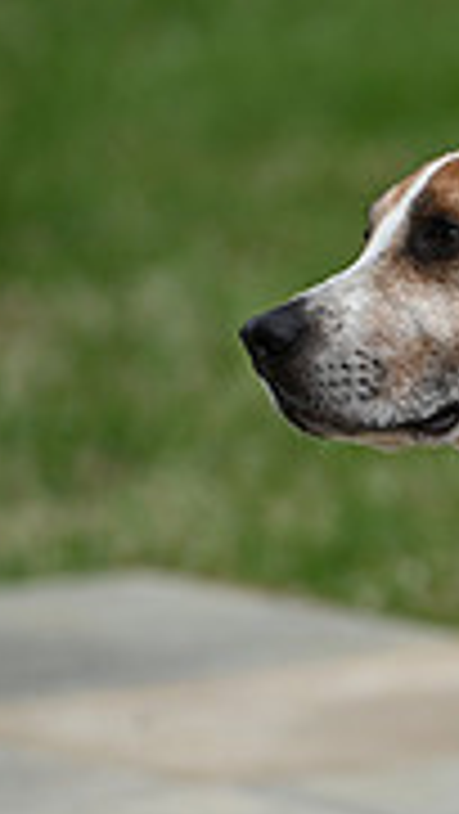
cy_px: 686
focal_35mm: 637
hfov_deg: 1.9
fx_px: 13764
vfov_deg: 3.4
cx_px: 1161
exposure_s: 1/1250
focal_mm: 190
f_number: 4.5
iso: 180
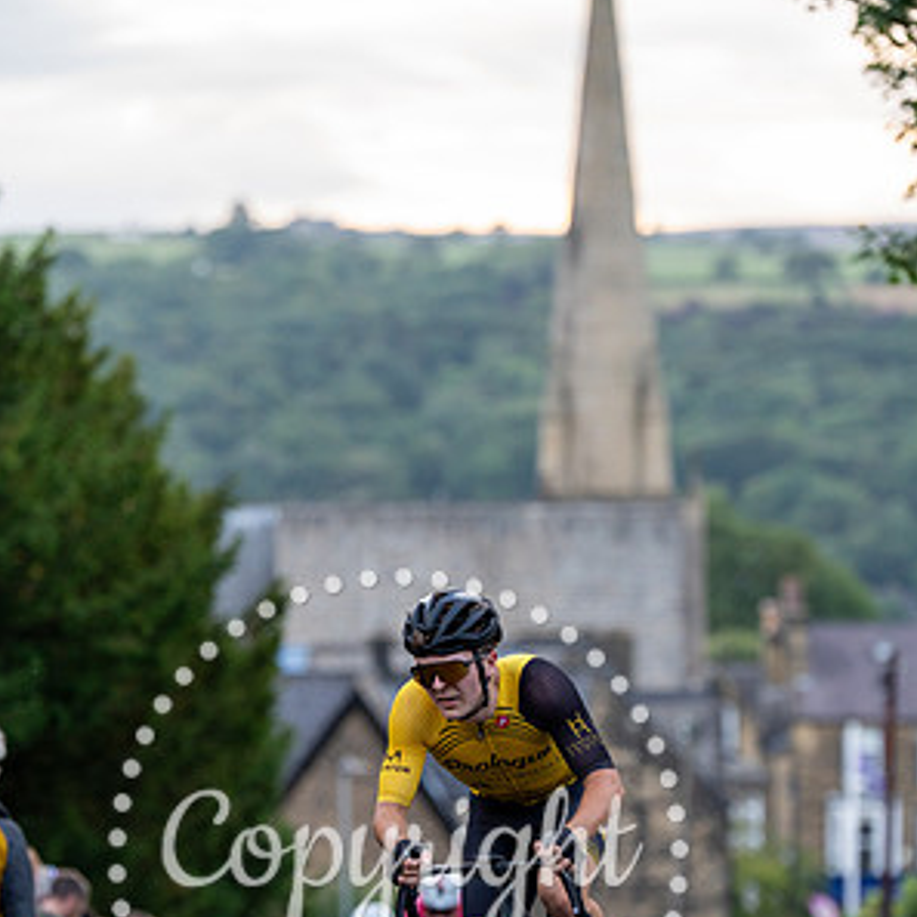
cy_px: 596
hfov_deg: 9.3
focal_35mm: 189
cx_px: 457
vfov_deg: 9.2
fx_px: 5664
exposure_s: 1/640
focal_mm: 147
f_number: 3.2
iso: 1600
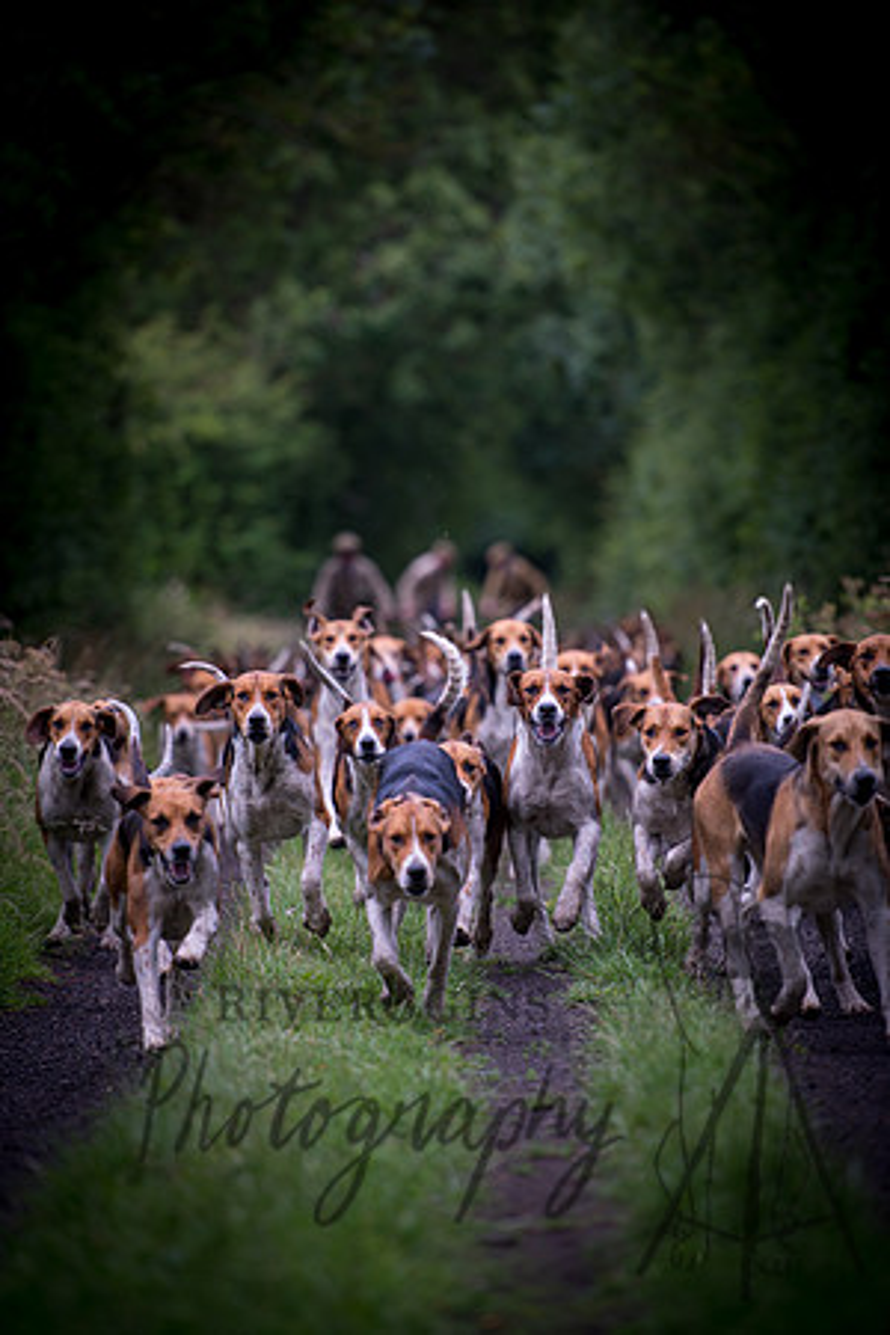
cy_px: 668
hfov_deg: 6.9
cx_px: 445
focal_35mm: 200
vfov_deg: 10.3
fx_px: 7416
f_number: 2.8
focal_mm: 200
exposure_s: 1/800
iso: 320
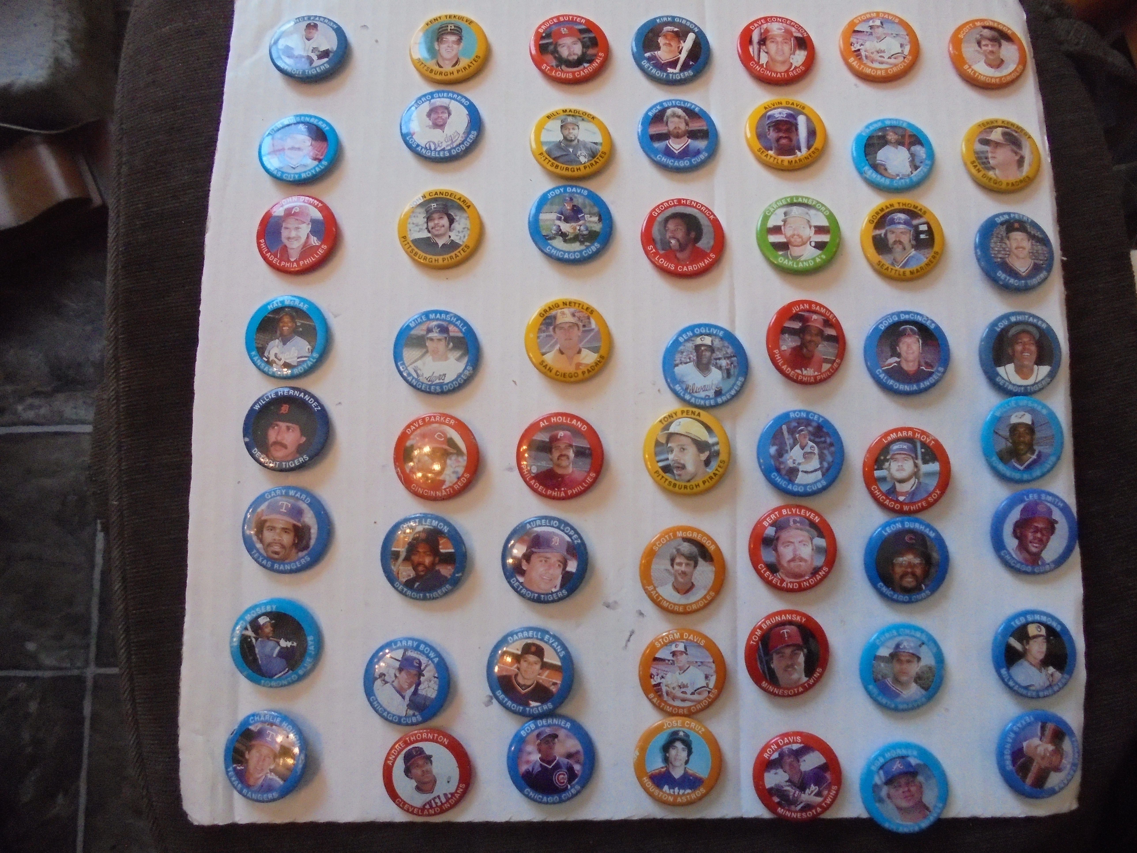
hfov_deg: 67.3
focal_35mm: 26
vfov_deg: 53.1
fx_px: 854
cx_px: 568
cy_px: 426
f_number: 3.5
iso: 500
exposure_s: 1/125
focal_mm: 4.6
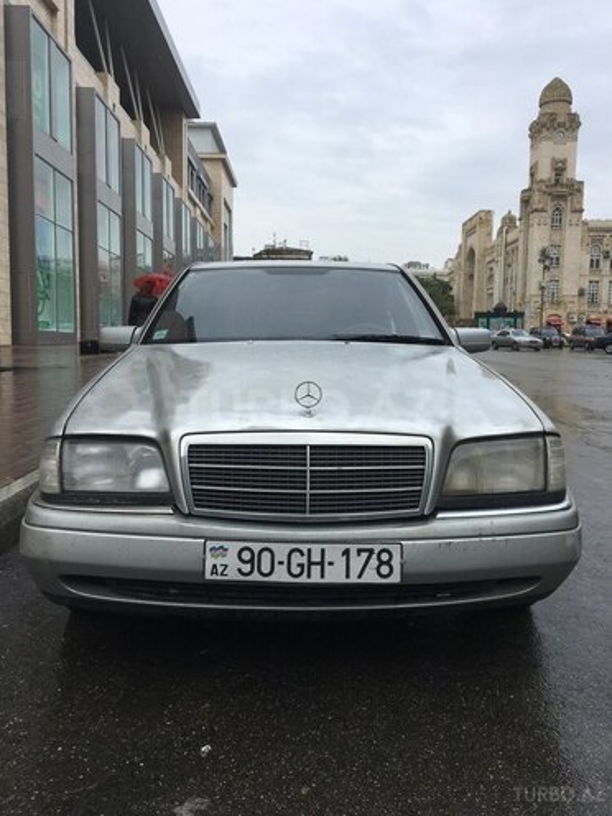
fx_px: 684
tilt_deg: -5.3
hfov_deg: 48.2
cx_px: 306
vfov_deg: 61.7
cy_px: 408
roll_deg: +0.1
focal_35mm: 29
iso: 25
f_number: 2.2
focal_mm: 4.15
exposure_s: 1/1083
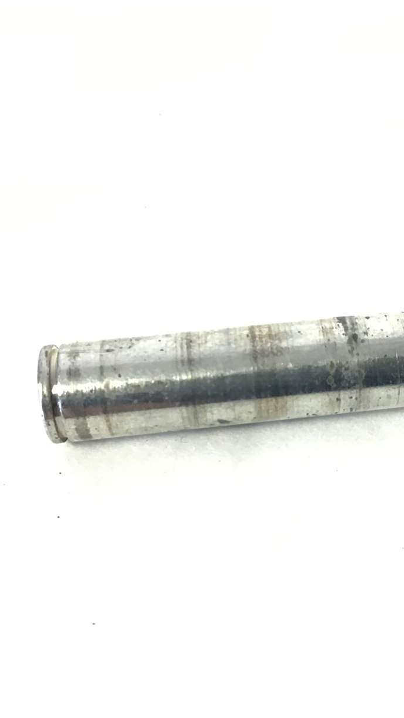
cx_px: 301
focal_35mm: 46
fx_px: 876
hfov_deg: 25.7
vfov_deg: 44.6
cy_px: 364
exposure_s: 1/30
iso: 32
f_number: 2.4
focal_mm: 3.3
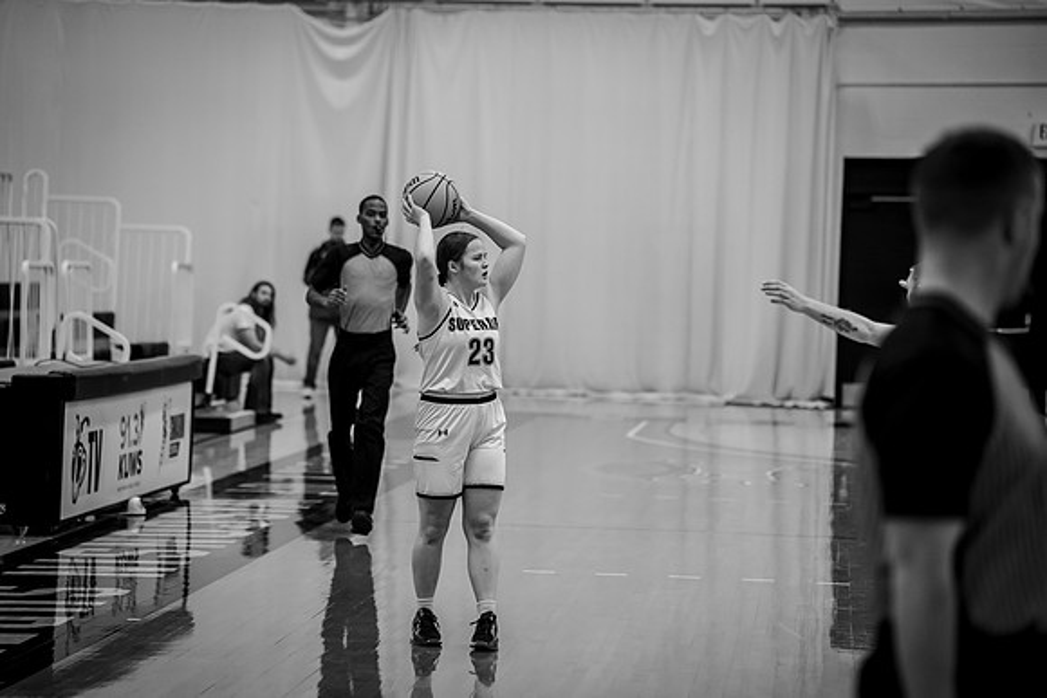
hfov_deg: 16.5
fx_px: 3620
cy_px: 350
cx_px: 502
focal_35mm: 124
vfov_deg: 11.0
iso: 1250
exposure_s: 1/640
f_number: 2.8
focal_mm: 116
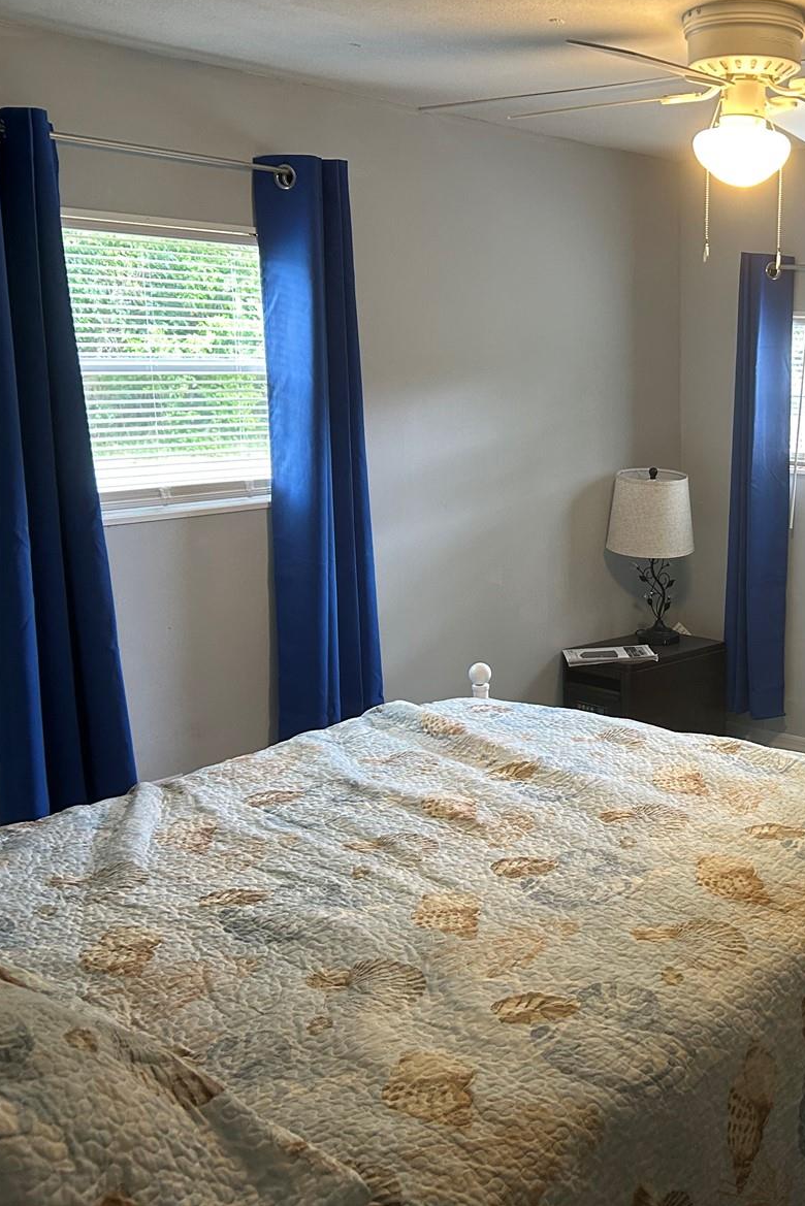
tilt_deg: -10.6
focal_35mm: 37
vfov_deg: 51.9
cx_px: 818
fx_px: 1240
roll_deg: -2.2
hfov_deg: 32.8
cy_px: 589
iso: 160
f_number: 1.5
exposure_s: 1/60
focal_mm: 5.7
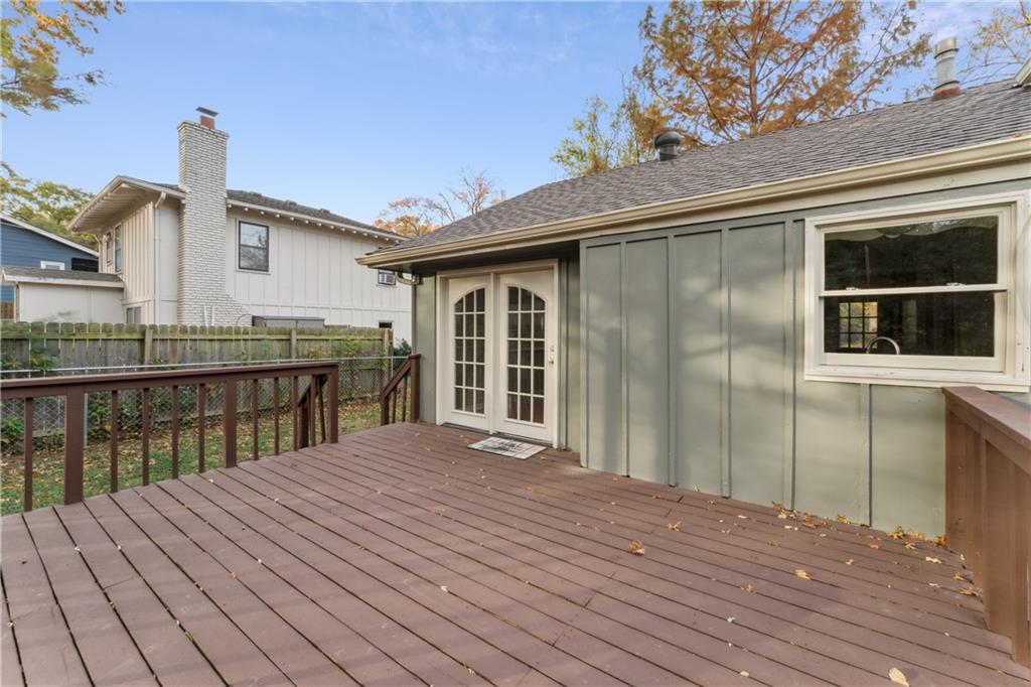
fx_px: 401
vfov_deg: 81.2
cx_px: 516
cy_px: 344
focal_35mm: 14
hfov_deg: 104.3
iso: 100
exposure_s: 1/3.33
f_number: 22
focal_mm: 14
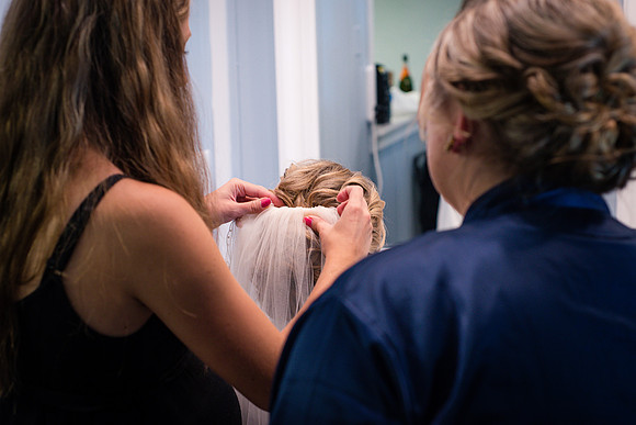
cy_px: 212
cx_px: 318
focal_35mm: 50
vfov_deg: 27.0
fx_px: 883
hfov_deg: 39.6
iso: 640
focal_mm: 50
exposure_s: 1/125
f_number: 3.5
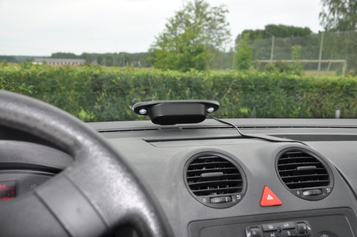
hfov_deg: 46.5
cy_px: 118
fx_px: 416
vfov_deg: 31.8
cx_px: 178
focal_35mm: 42
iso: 200
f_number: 6.3
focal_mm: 28
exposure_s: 1/200
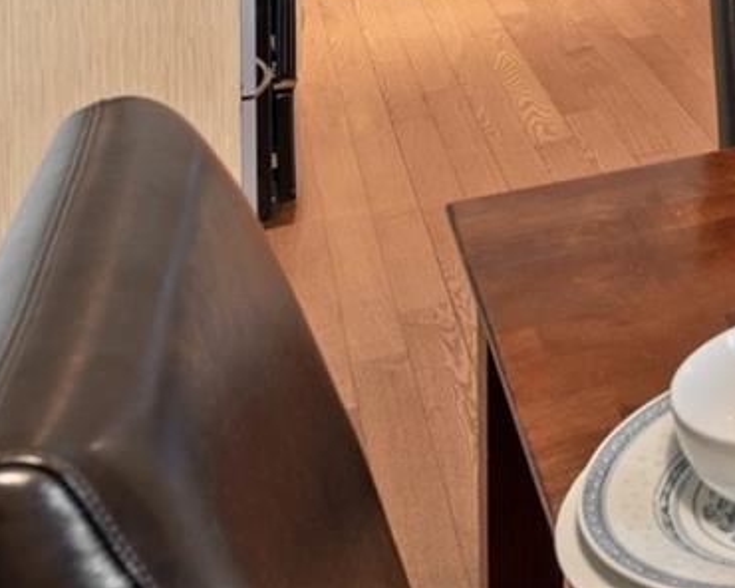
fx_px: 1501
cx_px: 1281
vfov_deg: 17.8
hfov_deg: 20.5
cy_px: -464
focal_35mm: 69
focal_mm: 17
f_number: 8
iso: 400
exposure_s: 1/2
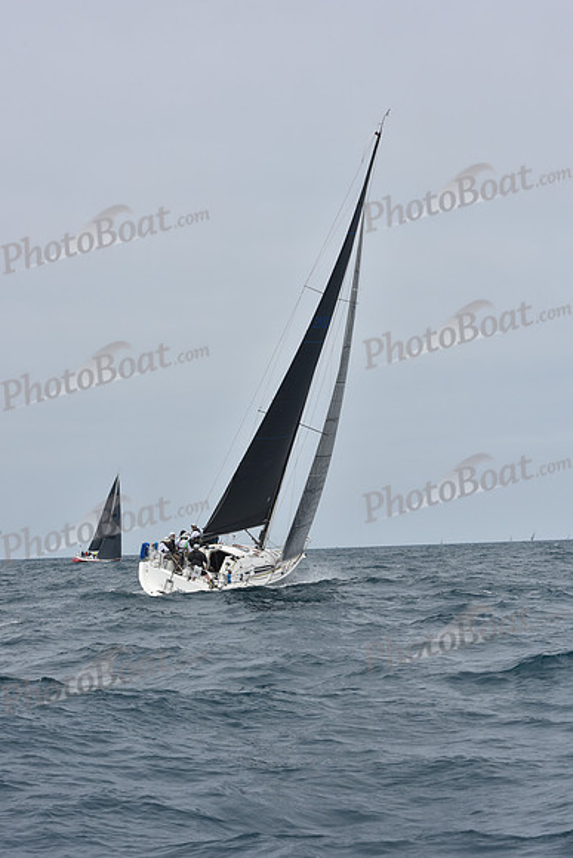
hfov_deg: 19.5
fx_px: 1670
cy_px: 429
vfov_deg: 28.8
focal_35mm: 70
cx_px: 286
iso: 250
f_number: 10
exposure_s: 1/800
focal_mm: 70
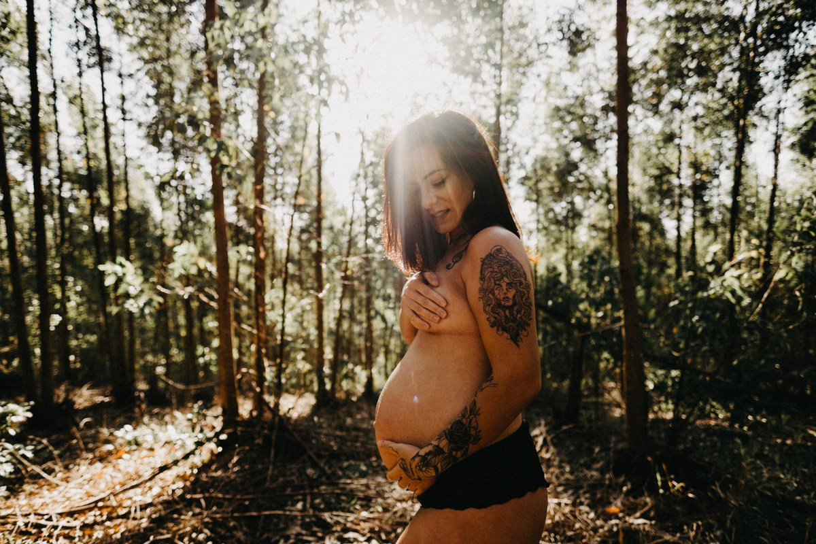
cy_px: 272
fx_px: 544
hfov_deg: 73.7
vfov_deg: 53.1
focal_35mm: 24
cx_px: 408
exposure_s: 1/500
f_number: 1.8
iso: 160
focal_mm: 16
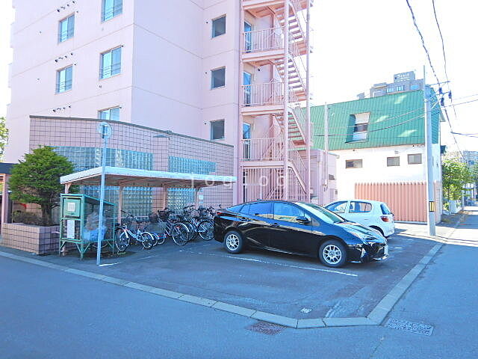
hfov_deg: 71.6
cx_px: 239
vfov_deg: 56.8
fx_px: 331
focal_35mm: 24
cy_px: 180
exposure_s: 1/250
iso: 125
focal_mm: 4.3
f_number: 2.8
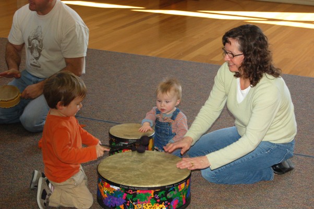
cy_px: 104
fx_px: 719
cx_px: 157
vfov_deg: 16.5
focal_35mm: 82
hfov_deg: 24.6
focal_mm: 55
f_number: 5.6
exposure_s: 1/60
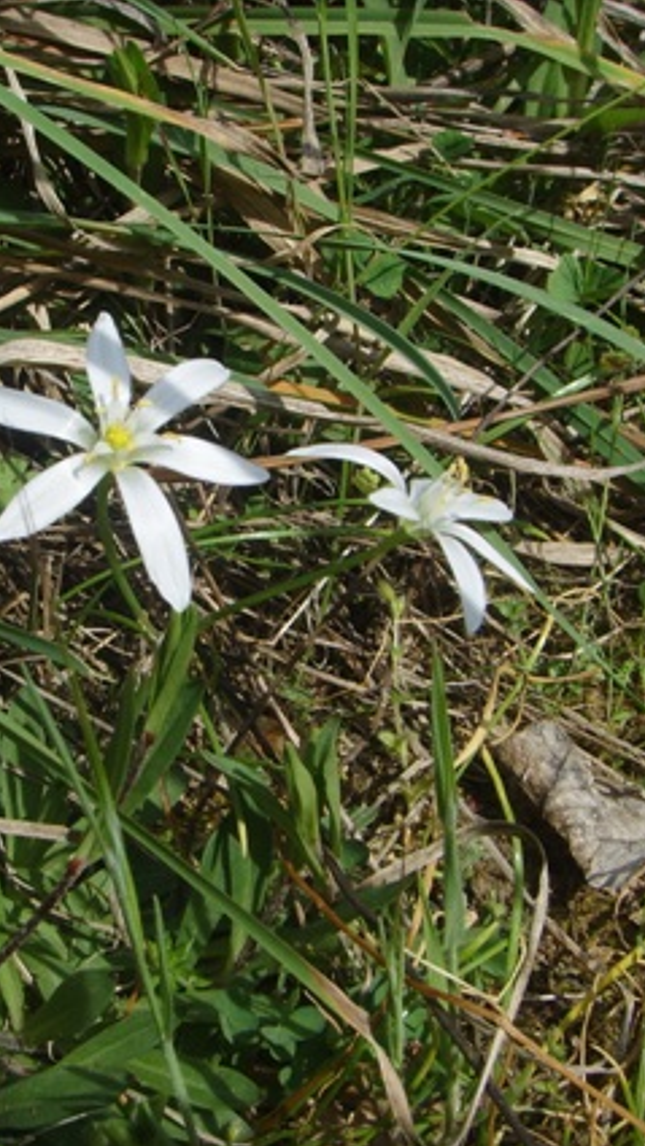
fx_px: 1733
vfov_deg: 36.6
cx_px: 140
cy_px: 574
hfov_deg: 20.9
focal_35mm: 57
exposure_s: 1/350
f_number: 6.3
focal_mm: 6.6
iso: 50
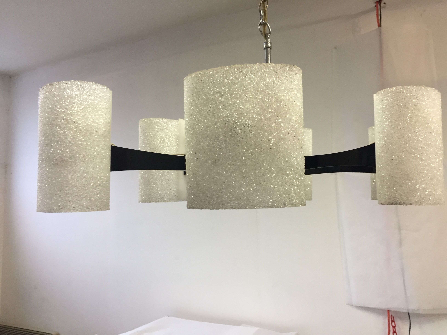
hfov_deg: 61.7
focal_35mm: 29
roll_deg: +1.2
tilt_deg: +4.9
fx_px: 374
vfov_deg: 48.2
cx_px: 224
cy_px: 168
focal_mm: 4.15
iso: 64
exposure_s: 1/33
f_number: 2.2
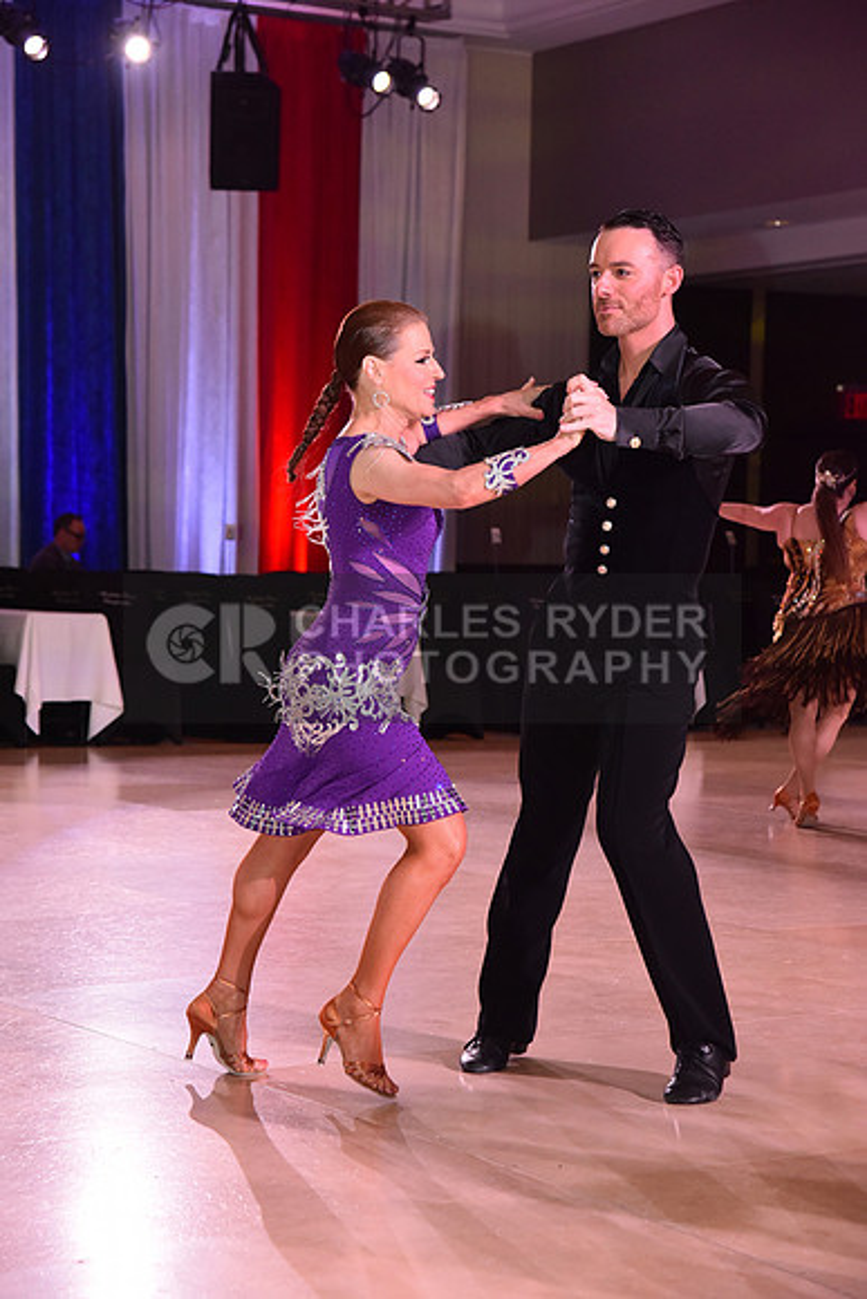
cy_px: 650
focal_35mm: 82
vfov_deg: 24.8
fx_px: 2960
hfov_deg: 16.7
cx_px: 434
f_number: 6.3
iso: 2500
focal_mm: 82
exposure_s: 1/320
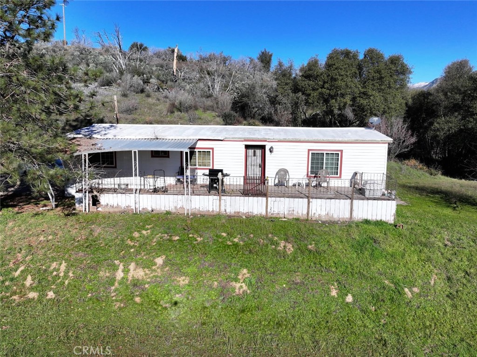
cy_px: 178
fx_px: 330
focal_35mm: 24
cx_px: 238
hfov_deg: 71.6
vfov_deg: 56.7
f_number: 2.8
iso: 160
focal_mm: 12.29
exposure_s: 1/4000
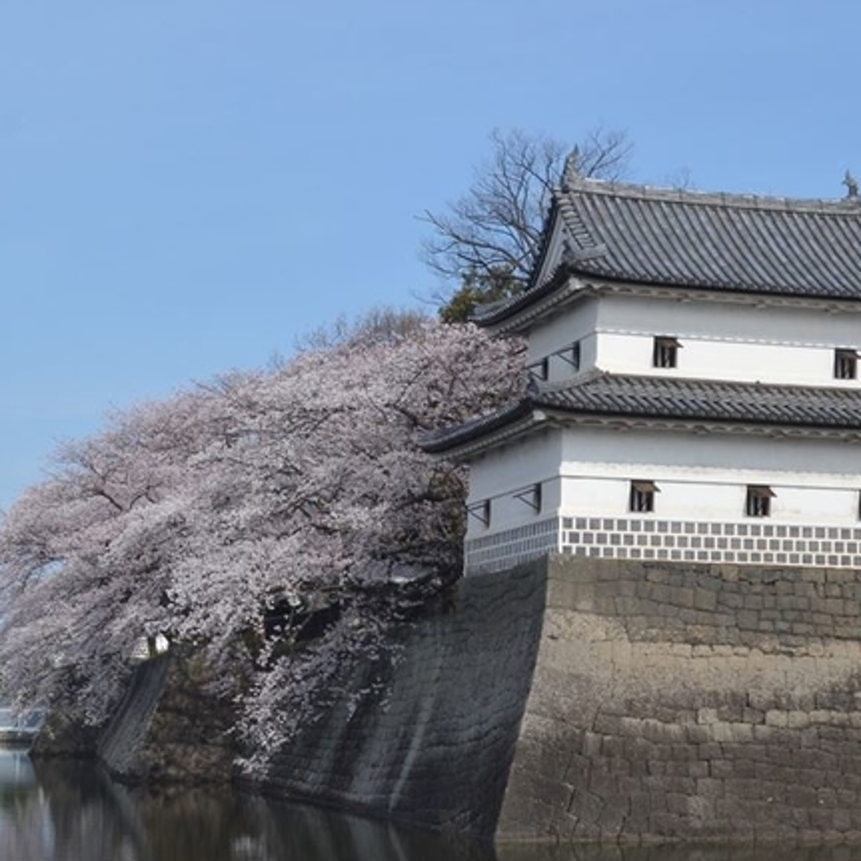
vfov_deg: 22.2
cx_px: 633
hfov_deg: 22.0
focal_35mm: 78
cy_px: 360
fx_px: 2195
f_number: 11
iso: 400
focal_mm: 22
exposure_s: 1/500
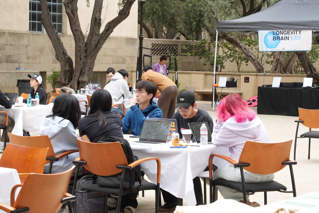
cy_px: 118
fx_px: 824
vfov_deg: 14.7
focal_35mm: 93
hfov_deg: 21.9
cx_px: 121
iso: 640
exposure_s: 1/50
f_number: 13
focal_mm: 70
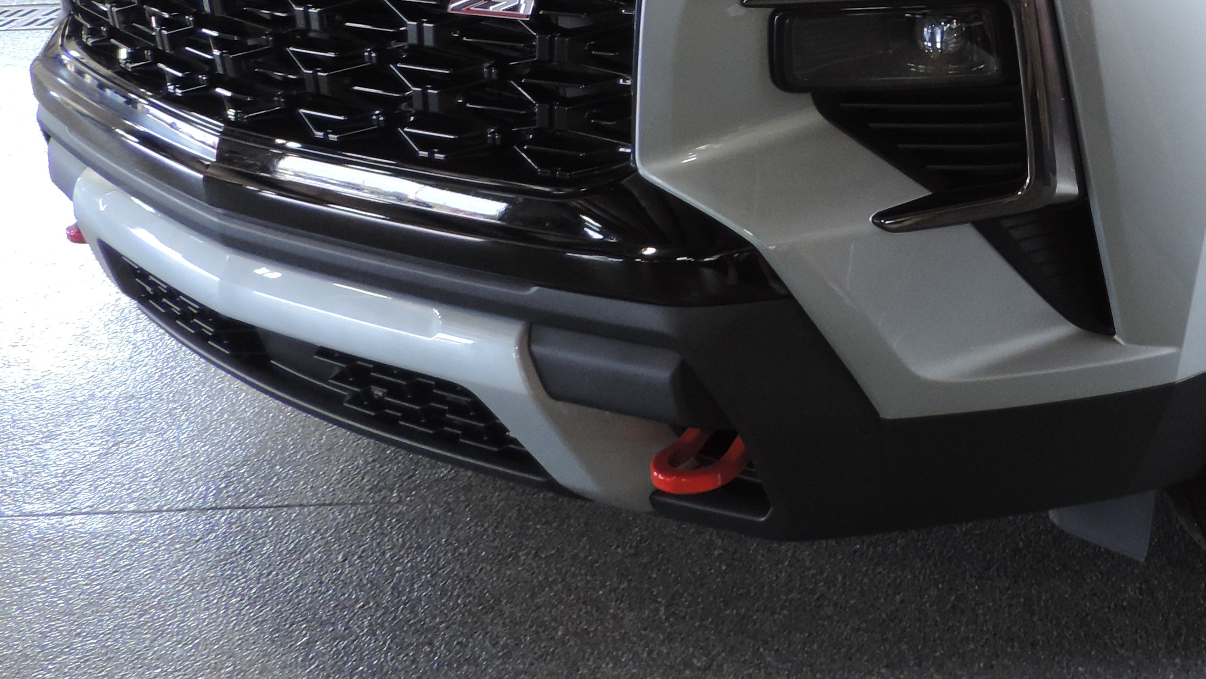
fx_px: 1855
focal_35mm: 58
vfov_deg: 20.0
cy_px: -20
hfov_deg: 33.6
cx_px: 1146
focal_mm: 4.3
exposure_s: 1/30
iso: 180
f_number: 3
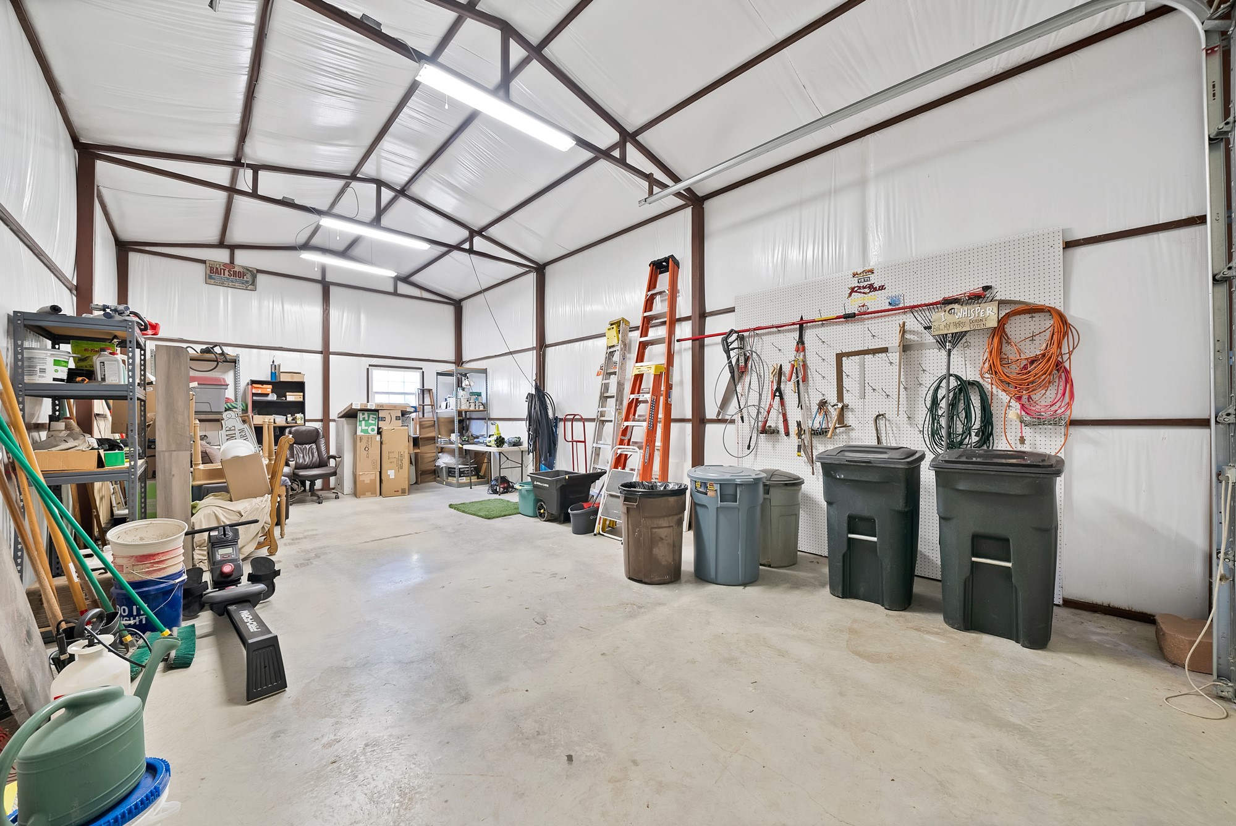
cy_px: 413
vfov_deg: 90.1
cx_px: 618
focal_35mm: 12
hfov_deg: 112.6
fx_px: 412
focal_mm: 12
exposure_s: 1/2
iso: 640
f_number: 6.3
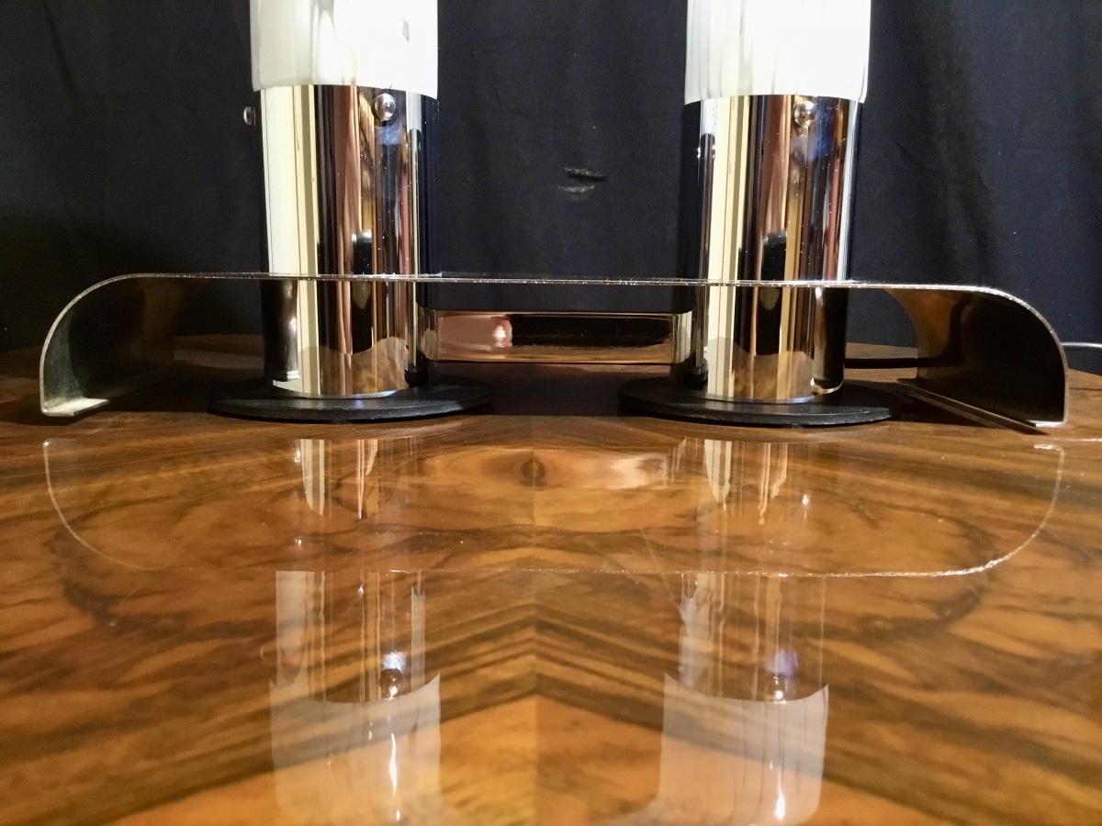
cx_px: 551
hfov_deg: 58.4
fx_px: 987
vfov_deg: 45.4
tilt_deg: -9.3
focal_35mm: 31
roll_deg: +0.2
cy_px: 413
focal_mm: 3.3
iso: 200
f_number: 2.4
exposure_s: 1/20
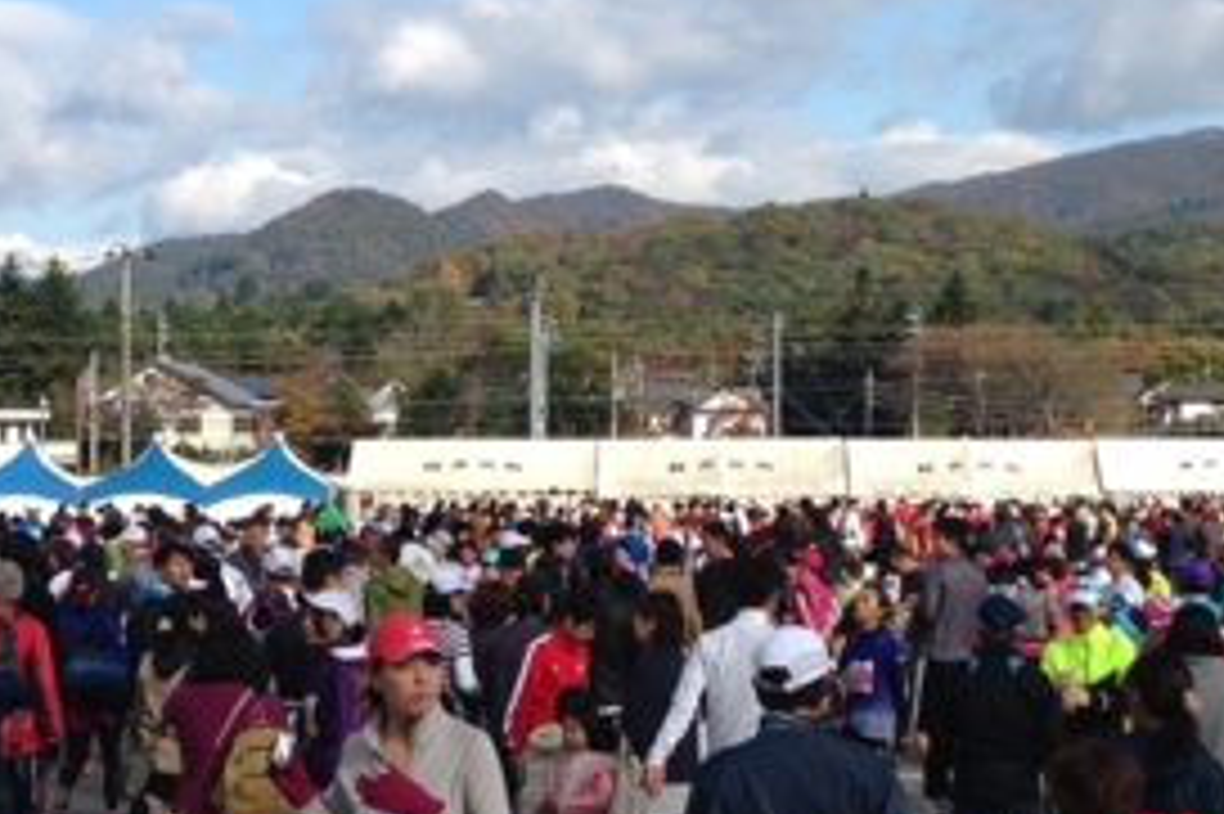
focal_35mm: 101
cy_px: 504
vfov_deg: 13.5
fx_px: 3432
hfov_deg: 20.2
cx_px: 666
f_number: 2.4
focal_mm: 4.12
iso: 50
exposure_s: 1/1355
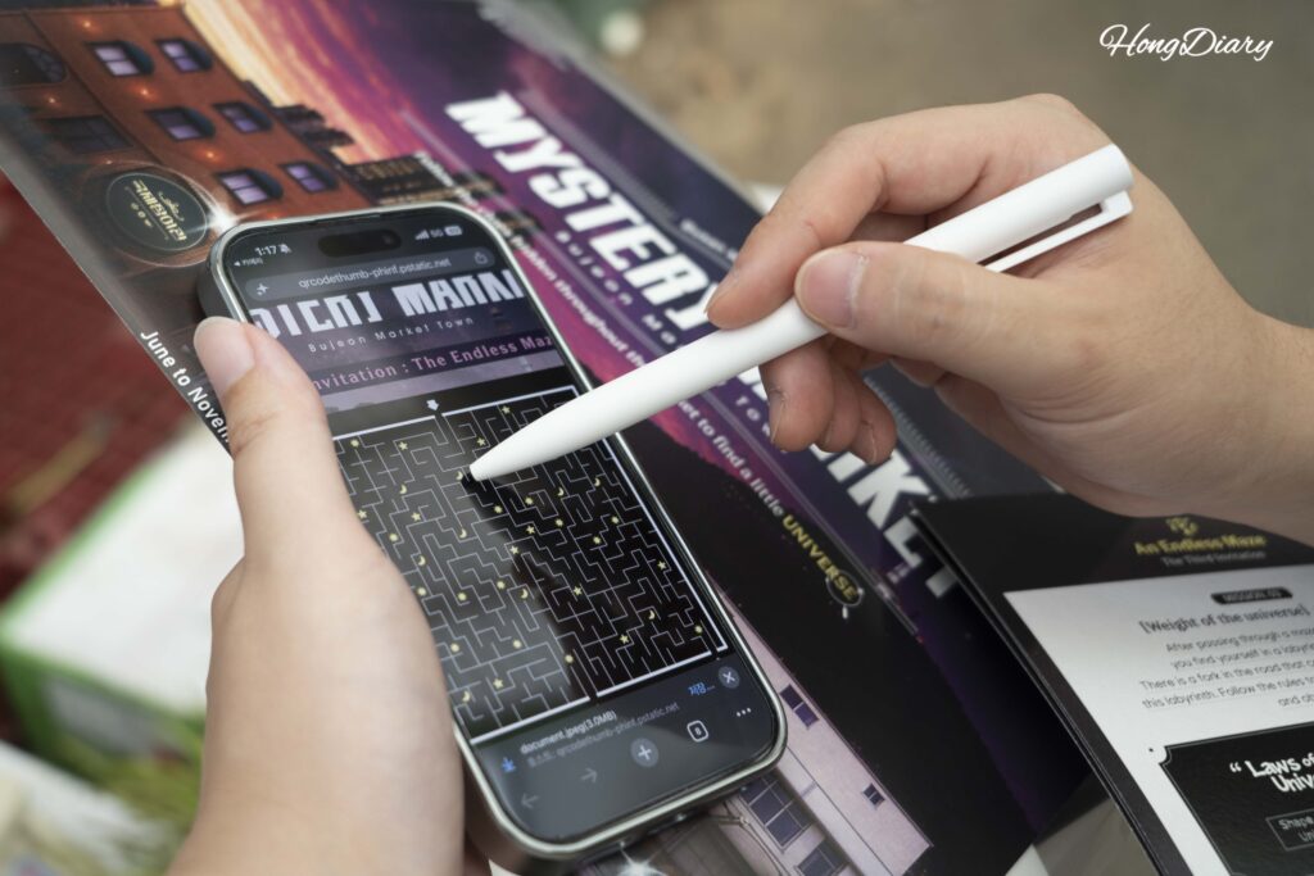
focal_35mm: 44
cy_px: 438
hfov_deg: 44.5
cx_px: 657
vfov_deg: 30.5
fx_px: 1606
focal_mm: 44
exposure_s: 1/60
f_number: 5.6
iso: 250
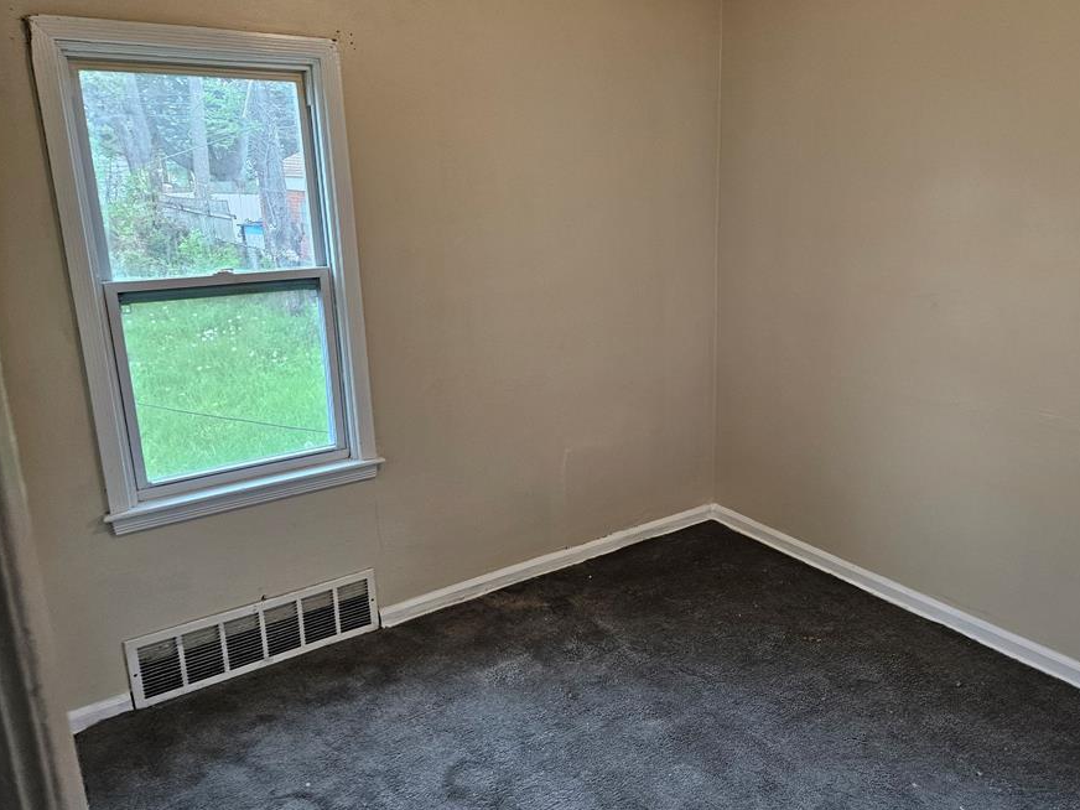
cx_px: 623
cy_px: 396
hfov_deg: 65.0
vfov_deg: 51.4
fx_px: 842
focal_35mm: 27
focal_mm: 5.4
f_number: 1.8
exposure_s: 1/120
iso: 320
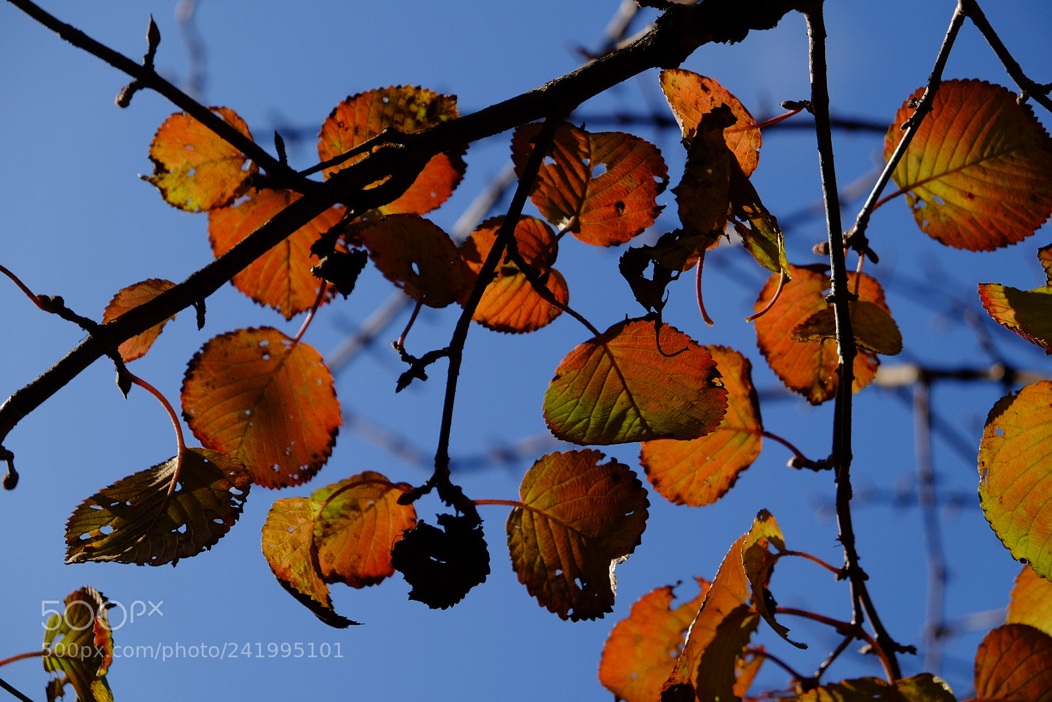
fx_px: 2425
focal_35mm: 83
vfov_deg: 16.5
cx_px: 526
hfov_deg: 24.5
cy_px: 351
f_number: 4
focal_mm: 55
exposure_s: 1/4000
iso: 400
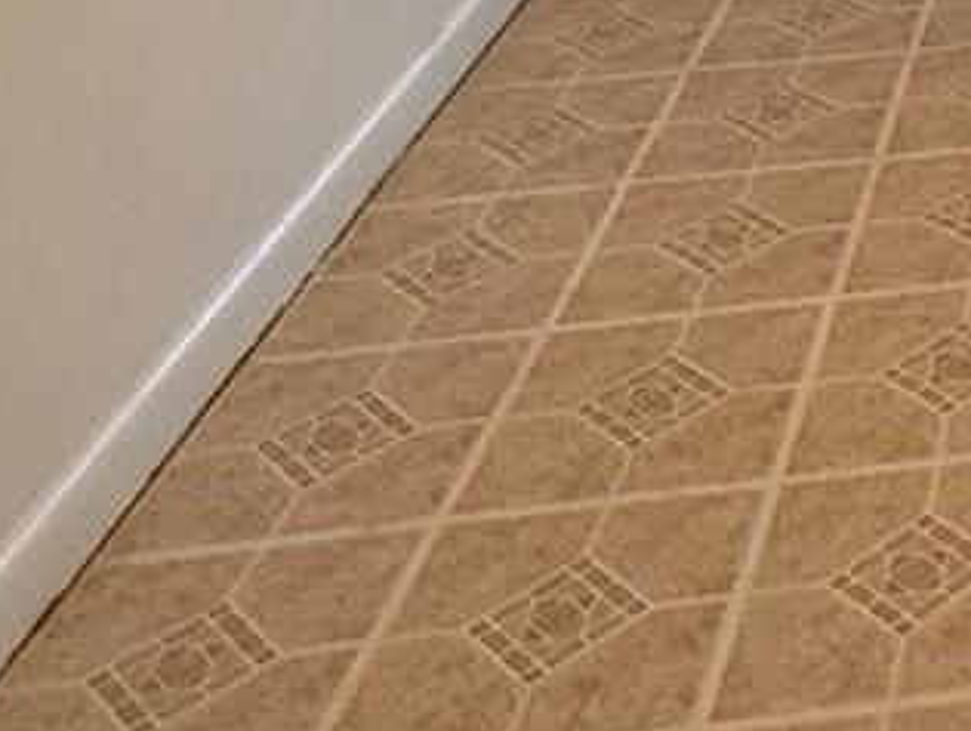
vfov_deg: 17.0
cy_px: -595
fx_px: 1994
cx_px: 1517
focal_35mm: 71
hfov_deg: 22.0
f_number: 2.2
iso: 400
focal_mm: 2.22
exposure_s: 1/120
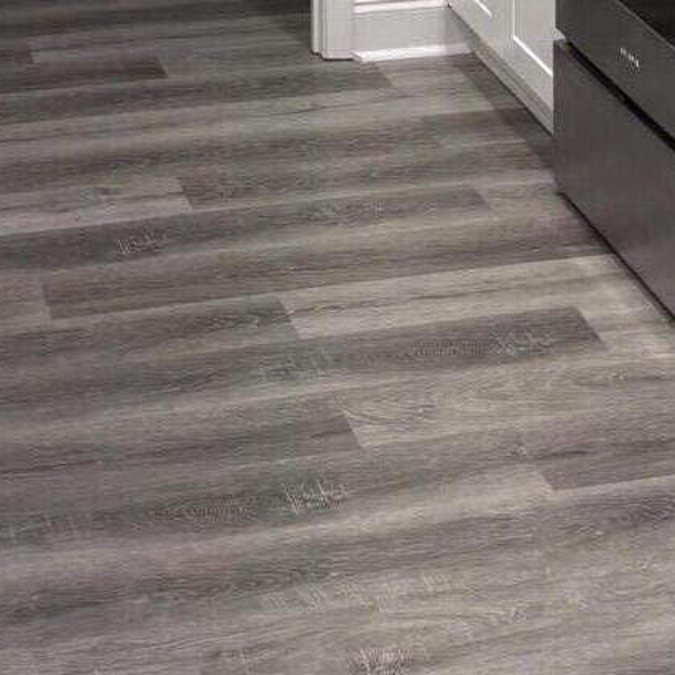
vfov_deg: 15.0
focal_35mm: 109
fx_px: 2405
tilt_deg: -8.7
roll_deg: -0.5
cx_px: 485
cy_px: -285
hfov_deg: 15.9
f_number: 1.6
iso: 64
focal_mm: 5.96
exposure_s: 1/60
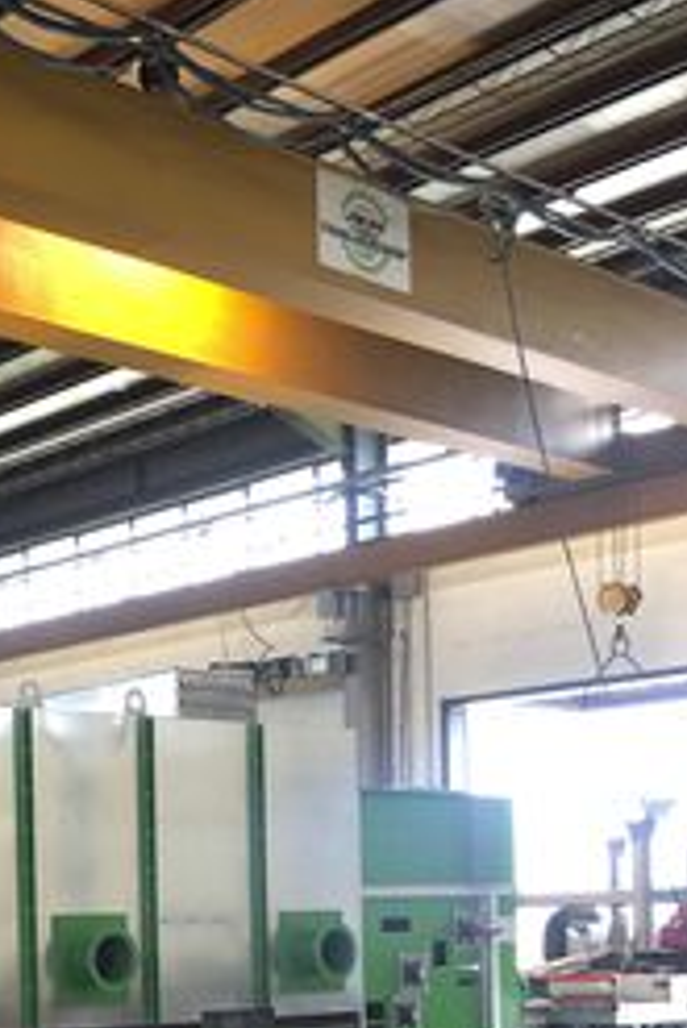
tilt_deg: +0.9
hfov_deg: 22.0
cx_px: -40
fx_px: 1686
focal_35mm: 59
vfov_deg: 32.2
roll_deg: +1.5
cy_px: 932
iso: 100
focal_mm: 3.99
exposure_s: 1/17
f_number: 1.8
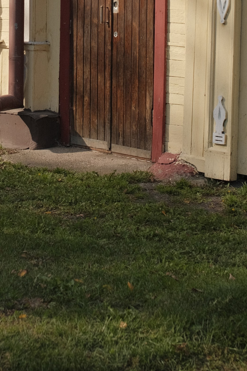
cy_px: -28
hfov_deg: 13.2
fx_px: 1060
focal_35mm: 103
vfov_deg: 19.1
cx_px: 51
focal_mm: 26.4
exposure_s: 1/1500
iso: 320
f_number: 4
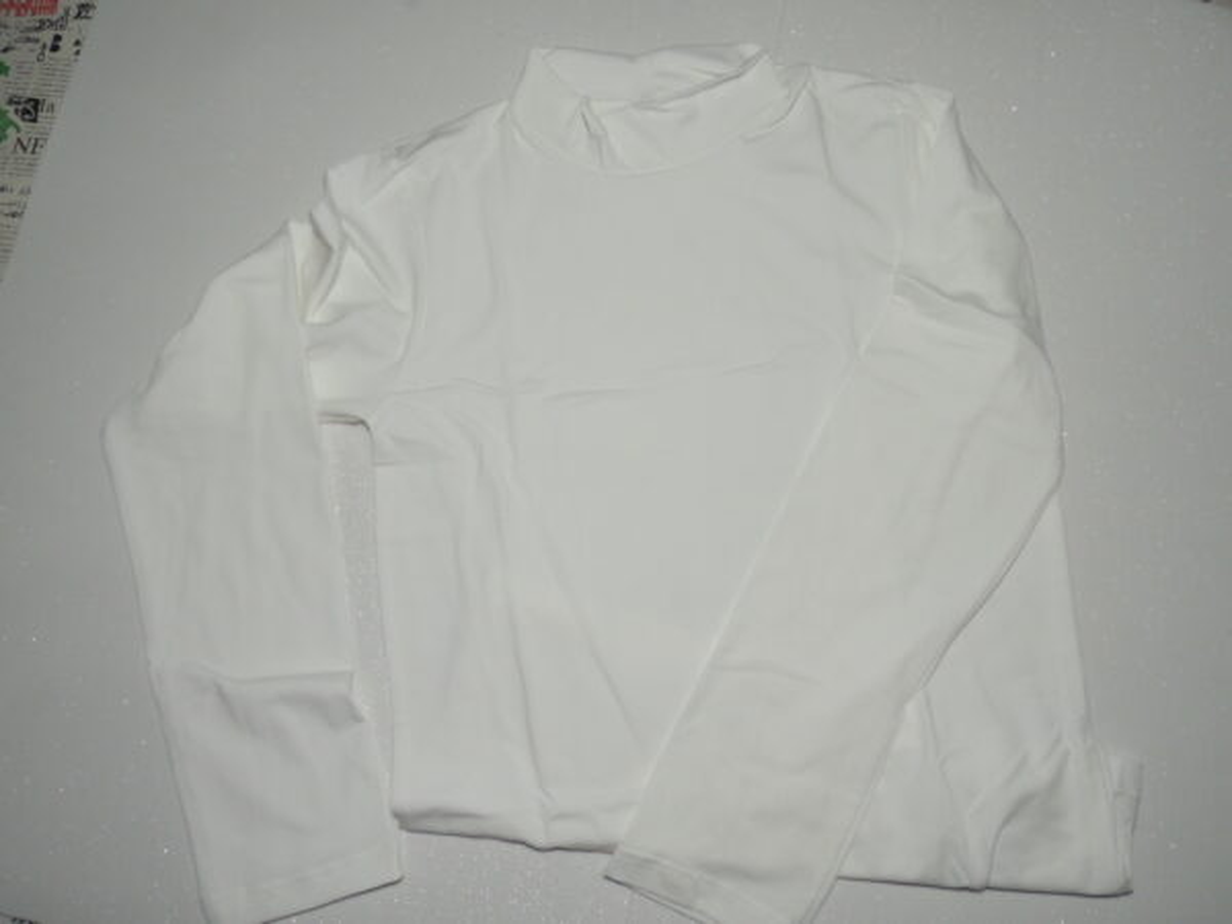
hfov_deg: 71.6
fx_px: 854
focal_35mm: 24
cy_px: 462
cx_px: 616
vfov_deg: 56.8
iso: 250
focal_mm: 4.3
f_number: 8.3
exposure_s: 1/40
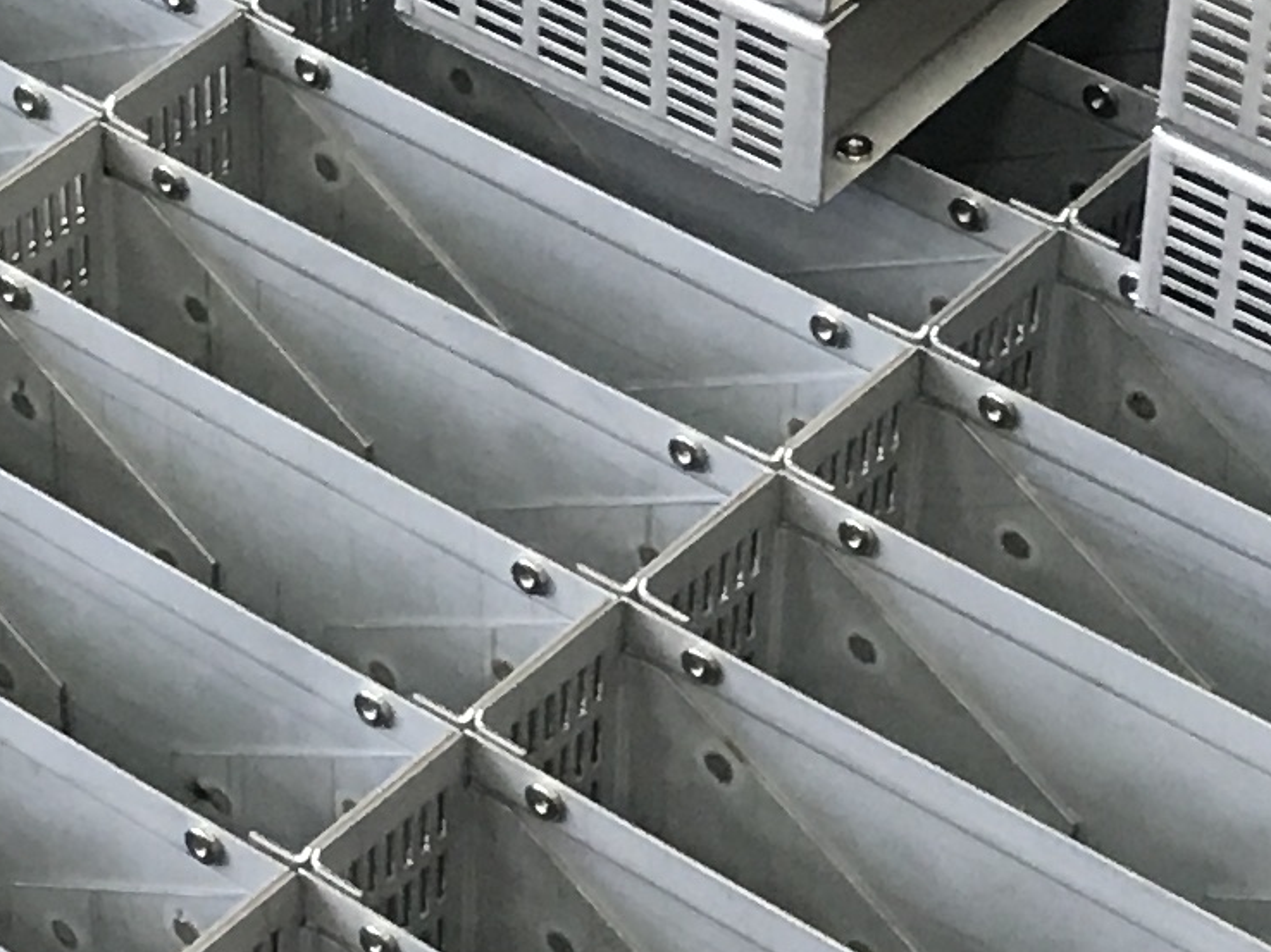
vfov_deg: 9.7
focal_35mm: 153
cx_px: 212
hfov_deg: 12.8
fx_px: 5616
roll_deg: +3.2
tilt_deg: -44.4
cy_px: 708
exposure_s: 1/17
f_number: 1.8
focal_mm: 3.99
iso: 64
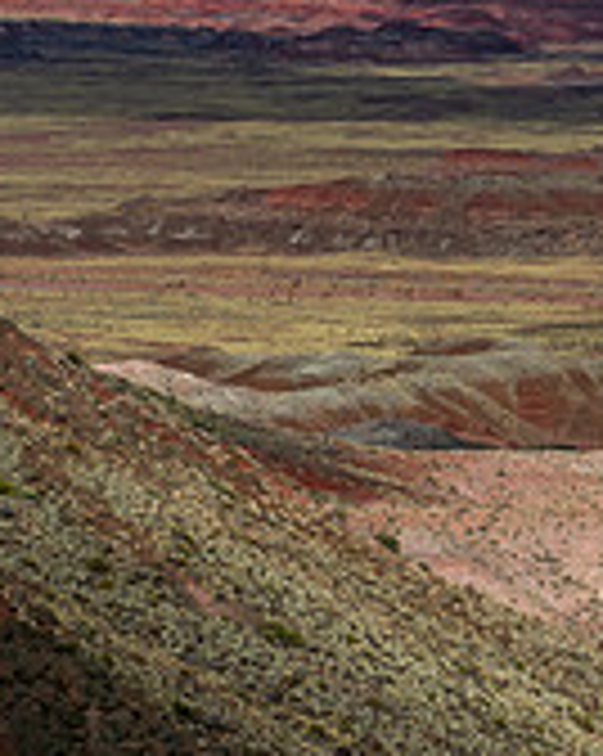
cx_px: 1102
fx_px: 5073
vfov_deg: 8.5
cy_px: 9
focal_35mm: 227
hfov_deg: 6.6
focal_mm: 70
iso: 140
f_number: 16
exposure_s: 1/1000
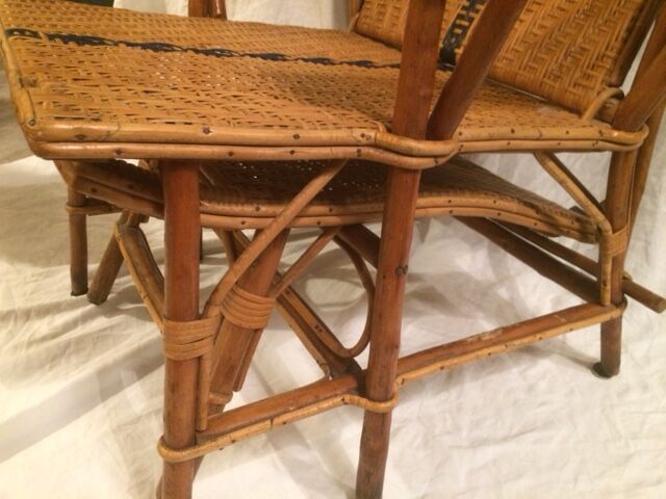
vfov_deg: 48.2
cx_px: 333
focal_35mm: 29
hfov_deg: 61.7
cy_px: 250
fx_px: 558
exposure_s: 1/17
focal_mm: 4.15
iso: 320
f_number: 2.2
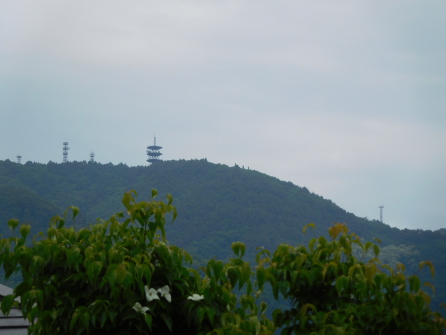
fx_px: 2319
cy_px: 168
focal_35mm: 180
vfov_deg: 8.2
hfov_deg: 11.0
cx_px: 223
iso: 125
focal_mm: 32.1
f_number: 5.3
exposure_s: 1/800
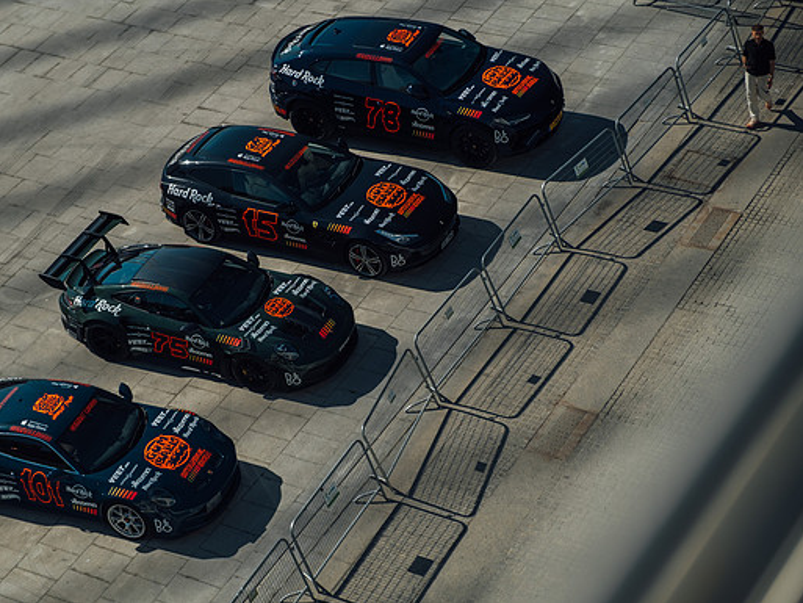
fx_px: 2019
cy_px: 302
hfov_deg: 22.5
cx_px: 352
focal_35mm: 87
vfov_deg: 17.0
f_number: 3.2
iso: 200
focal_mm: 53.3
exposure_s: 1/500
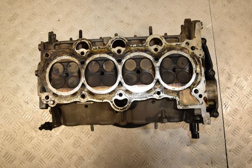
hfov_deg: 59.5
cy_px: 84
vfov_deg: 41.7
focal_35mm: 32
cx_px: 126
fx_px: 220
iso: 800
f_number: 9
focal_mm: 21
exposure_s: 1/200
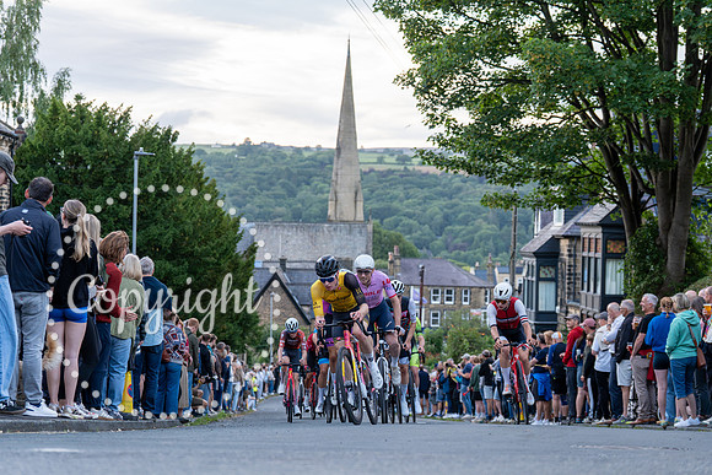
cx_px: 356
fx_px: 1563
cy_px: 238
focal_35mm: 79
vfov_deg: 17.3
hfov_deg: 25.7
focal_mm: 79
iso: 2000
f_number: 3.5
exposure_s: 1/800
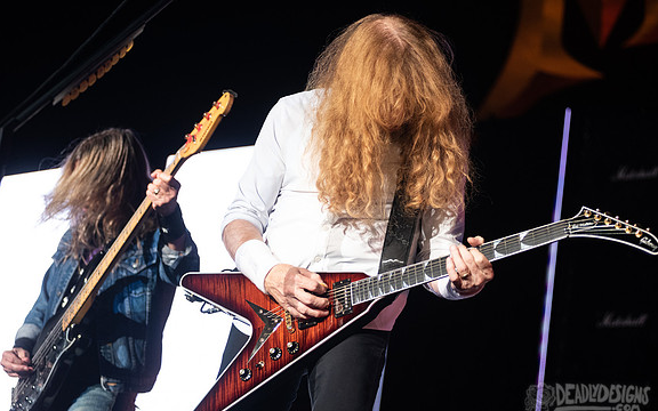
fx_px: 1686
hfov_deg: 22.1
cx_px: 307
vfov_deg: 13.9
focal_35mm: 94
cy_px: 188
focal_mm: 86
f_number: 3.2
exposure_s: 1/400
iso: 2000
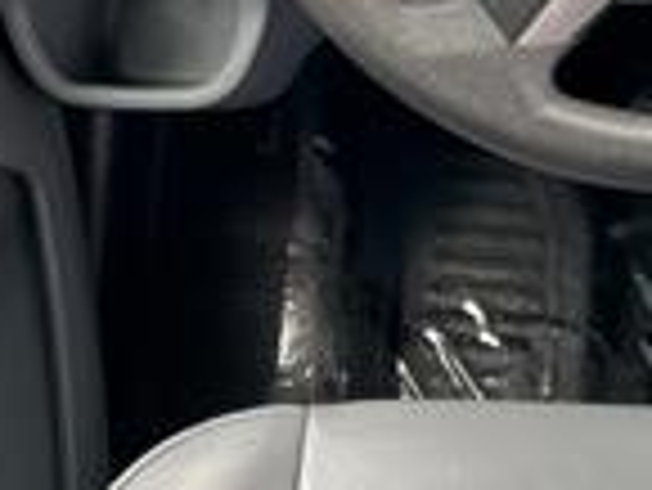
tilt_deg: -43.0
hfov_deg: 16.8
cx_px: 616
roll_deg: +2.5
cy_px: -13
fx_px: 2168
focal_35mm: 115
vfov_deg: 12.7
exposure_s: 1/129
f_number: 1.5
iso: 32
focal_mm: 5.7
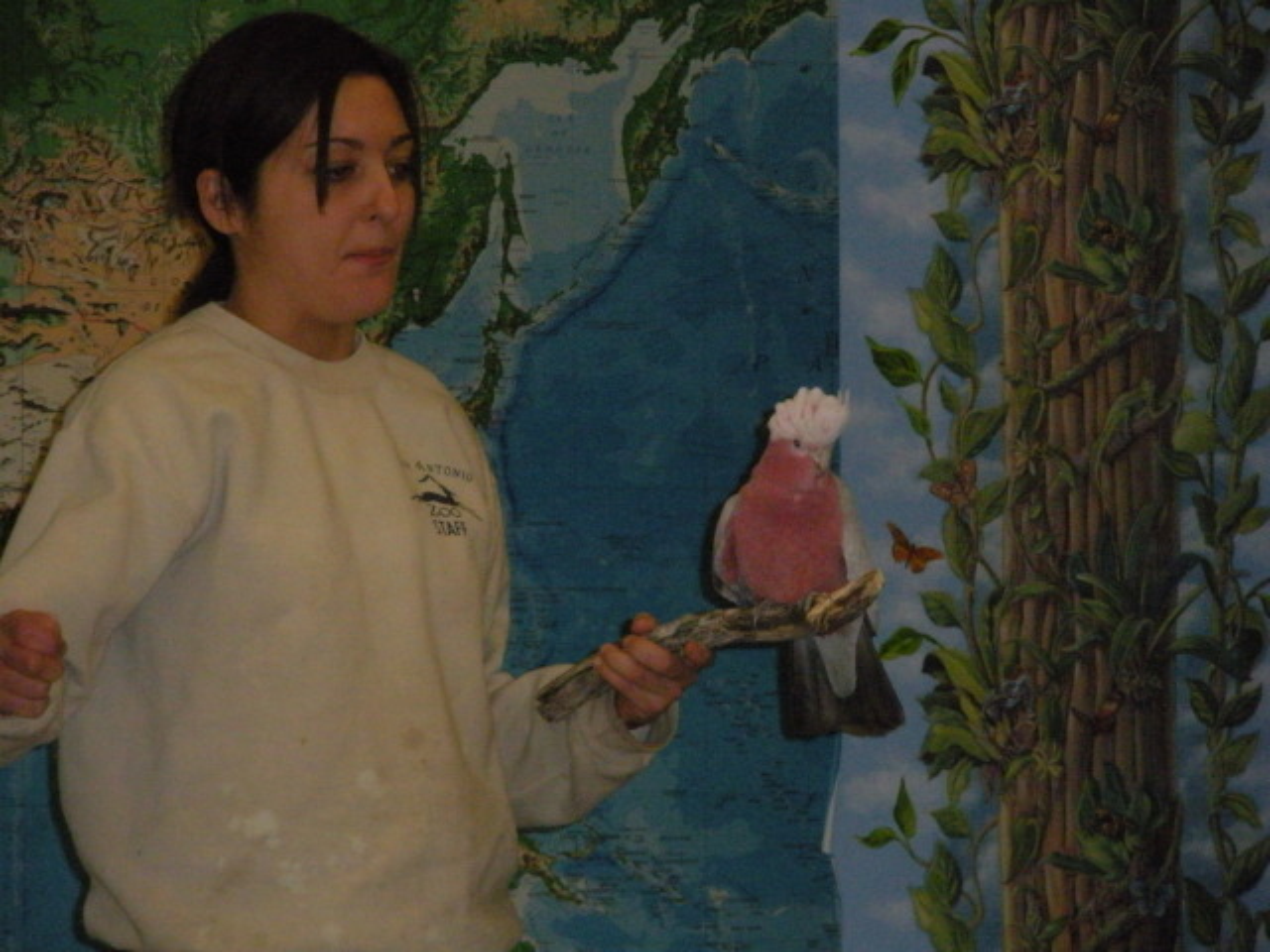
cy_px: 476
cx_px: 635
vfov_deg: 8.2
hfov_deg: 11.0
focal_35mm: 180
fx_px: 6604
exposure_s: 1/125
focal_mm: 31.5
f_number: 5.6
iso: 800
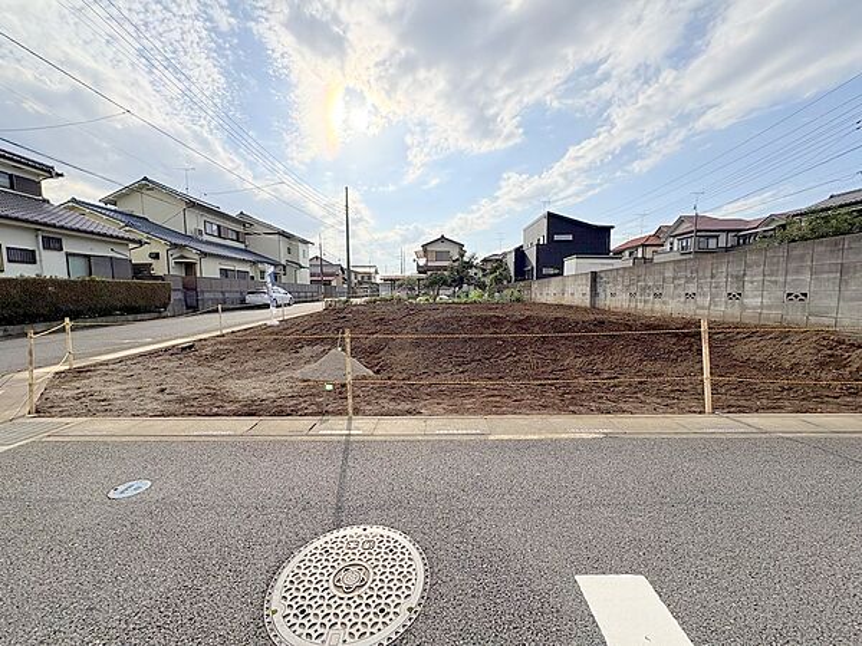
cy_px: 323
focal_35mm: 14
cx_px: 431
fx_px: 349
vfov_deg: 85.7
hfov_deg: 102.1
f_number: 2.2
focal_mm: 2.22
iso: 64
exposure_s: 1/3717
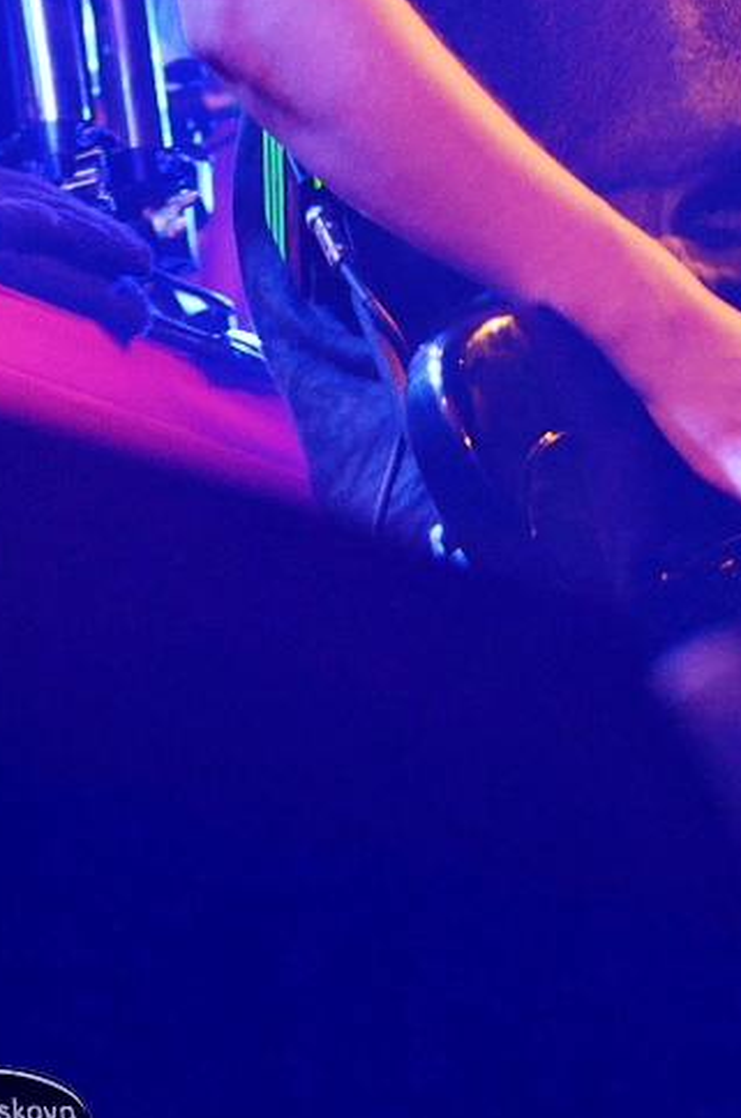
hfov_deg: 4.3
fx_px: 9798
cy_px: -104
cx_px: 809
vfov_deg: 6.5
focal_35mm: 316
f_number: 2.8
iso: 1250
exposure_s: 1/200
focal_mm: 85
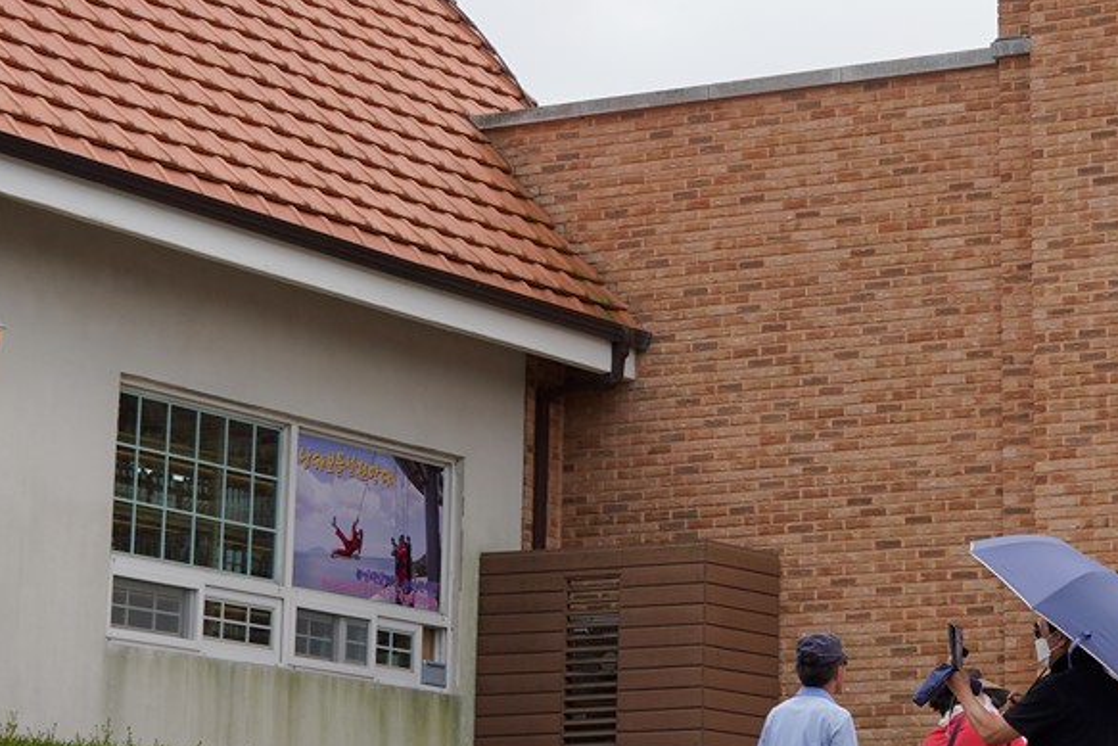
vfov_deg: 11.3
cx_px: 857
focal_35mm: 120
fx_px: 3727
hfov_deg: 17.0
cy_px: -25
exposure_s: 1/125
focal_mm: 35
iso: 100
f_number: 13
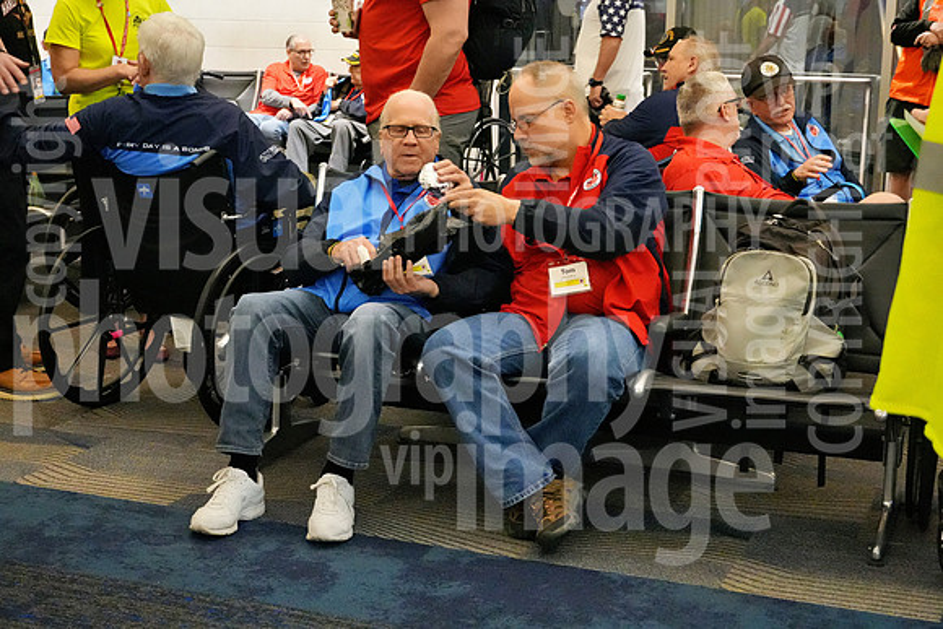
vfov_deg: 23.8
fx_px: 1493
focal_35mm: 57
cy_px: 314
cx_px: 472
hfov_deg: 35.0
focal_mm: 38
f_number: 5
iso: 10000
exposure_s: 1/100
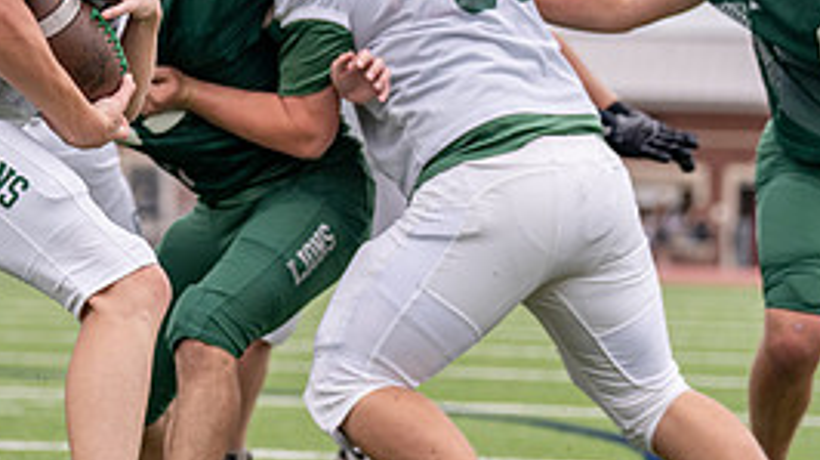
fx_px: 5039
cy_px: 74
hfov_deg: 9.3
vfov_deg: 5.2
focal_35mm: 232
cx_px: 105
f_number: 2.8
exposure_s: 1/2500
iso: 320
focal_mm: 92
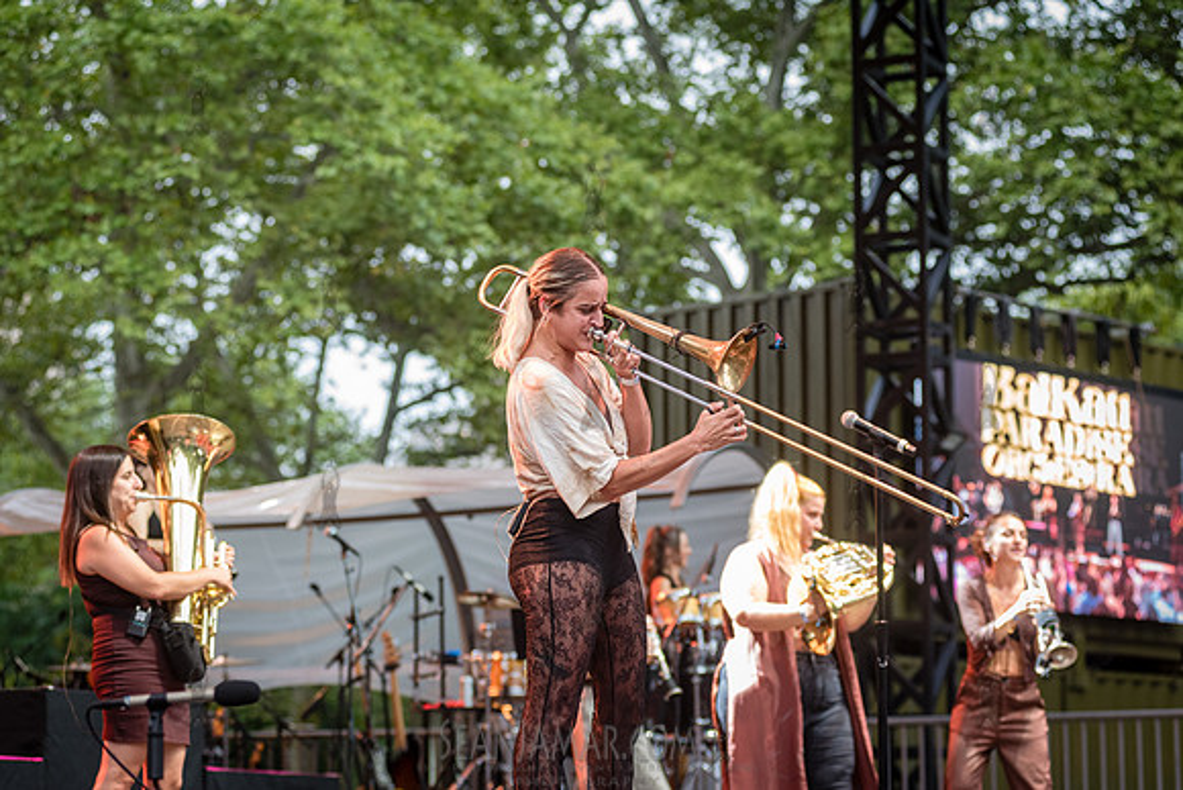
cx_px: 579
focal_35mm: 104
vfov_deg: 13.2
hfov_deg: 19.7
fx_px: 3409
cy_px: 395
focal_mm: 100
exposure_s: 1/250
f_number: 4
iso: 2000
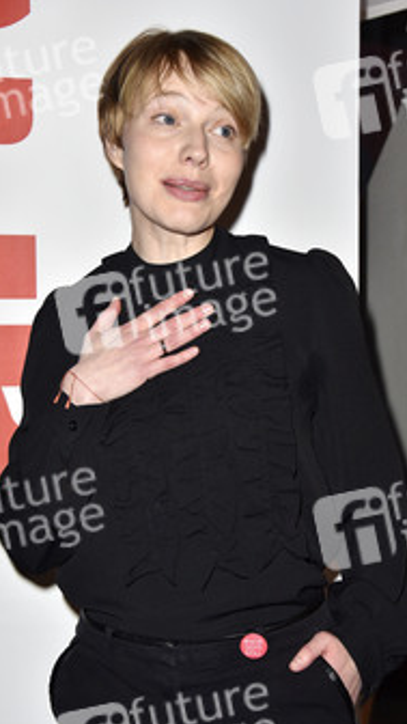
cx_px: 228
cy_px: 412
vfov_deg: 20.2
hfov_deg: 11.4
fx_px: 2034
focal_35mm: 106
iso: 800
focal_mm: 85
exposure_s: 1/160
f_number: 5.6
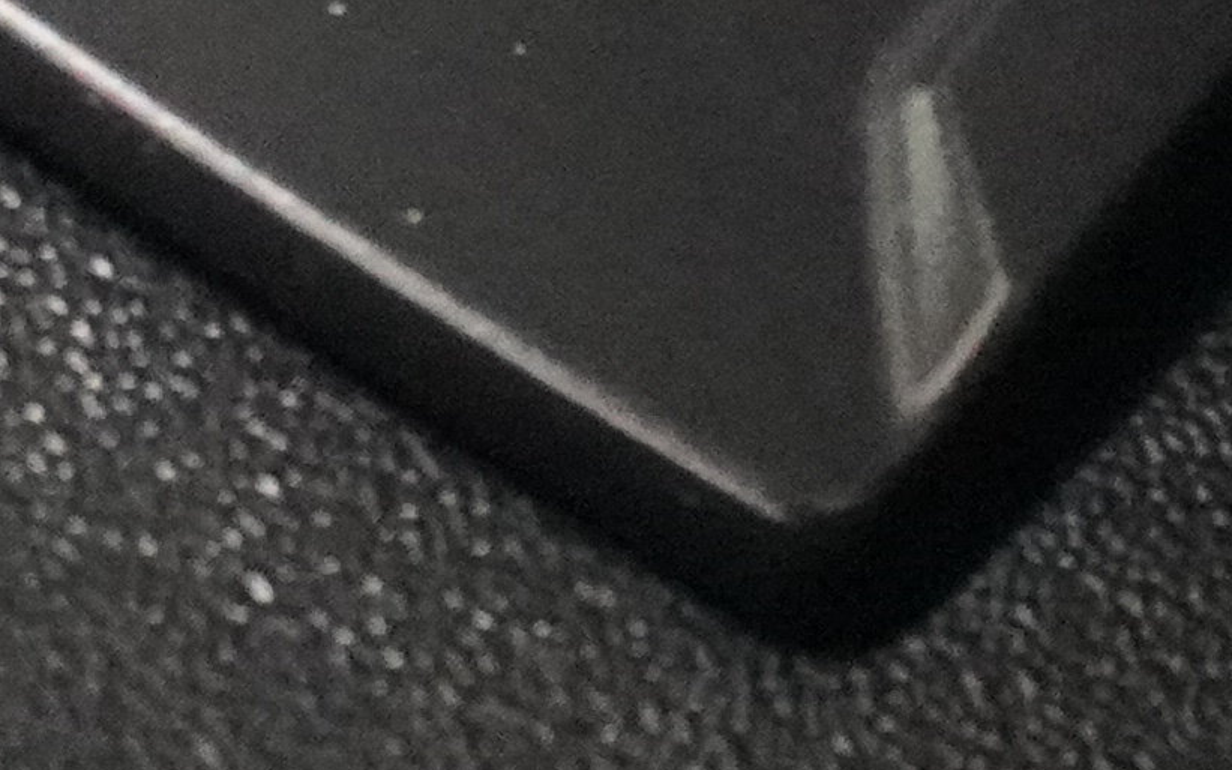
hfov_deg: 4.4
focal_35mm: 481
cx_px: 648
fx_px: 16149
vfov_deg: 2.7
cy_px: -608
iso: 12800
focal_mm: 50
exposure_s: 1/50
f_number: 5.6
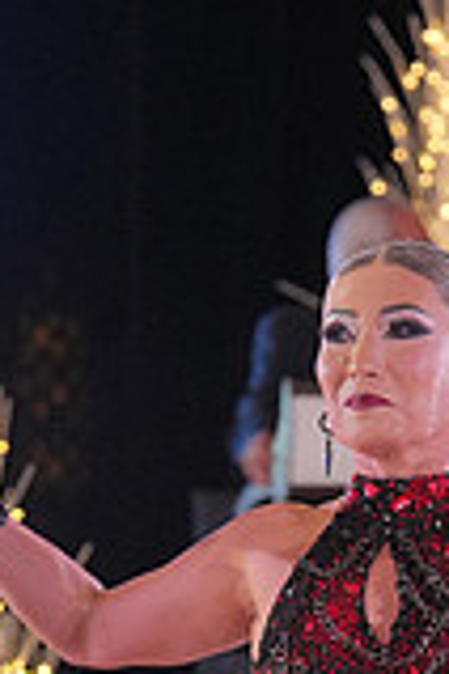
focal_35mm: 364
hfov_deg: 3.8
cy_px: 954
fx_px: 6809
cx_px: 565
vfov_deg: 5.6
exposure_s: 1/400
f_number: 4
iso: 2500
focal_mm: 100
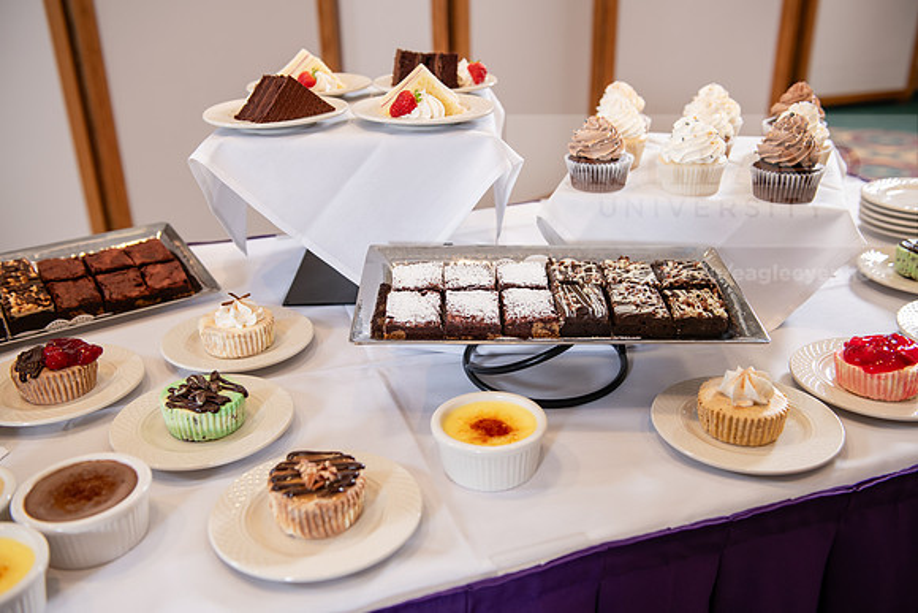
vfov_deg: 37.9
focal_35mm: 35
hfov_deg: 54.4
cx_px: 459
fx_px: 893
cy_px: 306
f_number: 3.5
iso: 400
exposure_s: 1/160
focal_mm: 35
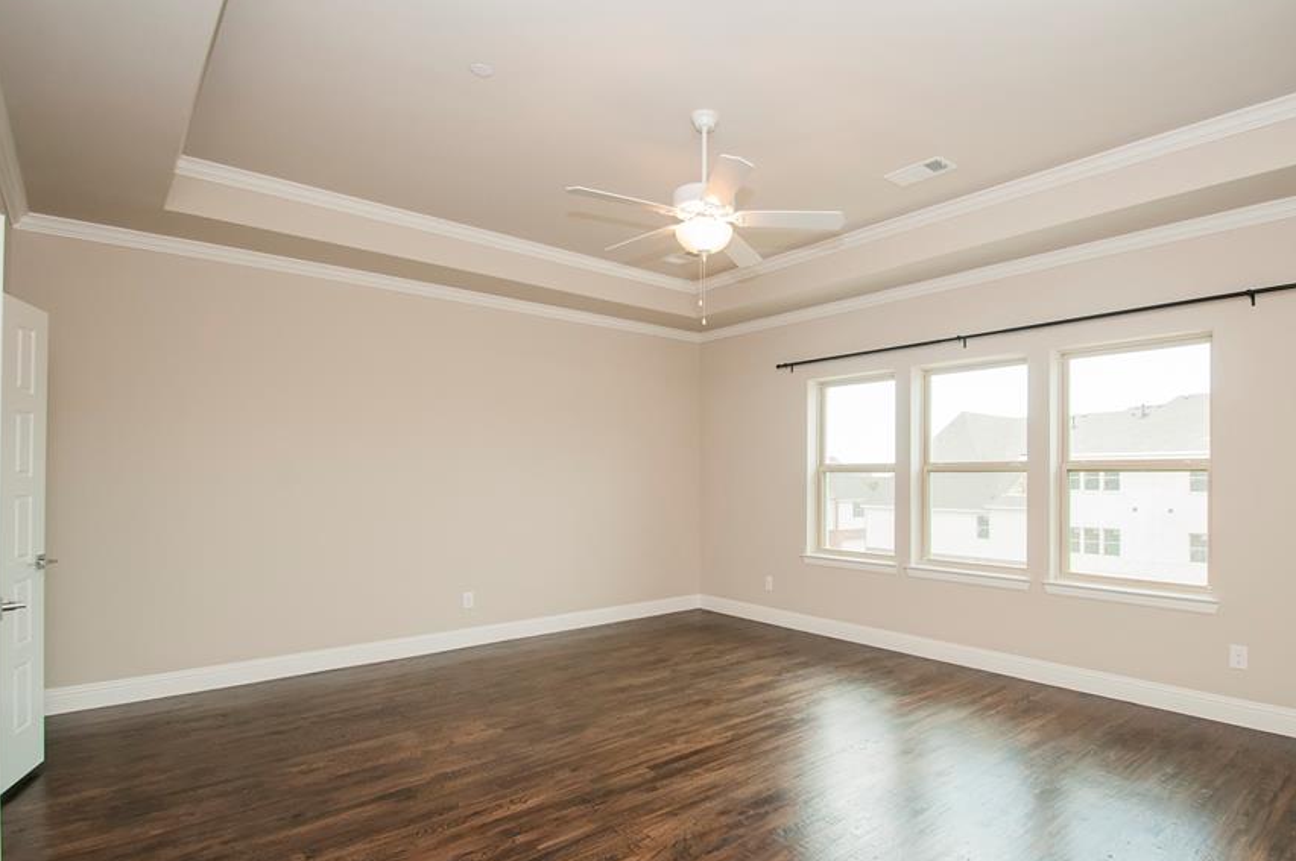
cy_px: 454
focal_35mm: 18
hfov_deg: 89.2
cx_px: 763
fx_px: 647
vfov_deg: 67.2
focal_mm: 10
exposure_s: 1/125
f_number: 5.6
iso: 800
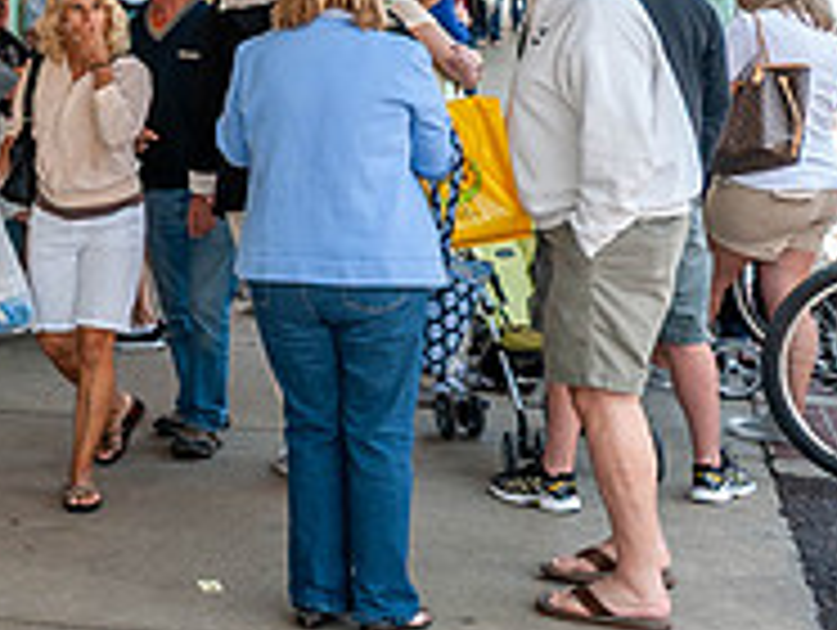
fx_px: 2179
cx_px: -315
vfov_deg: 15.9
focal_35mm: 90
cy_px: -90
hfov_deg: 19.6
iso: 100
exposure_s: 1/80
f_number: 4.5
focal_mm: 20
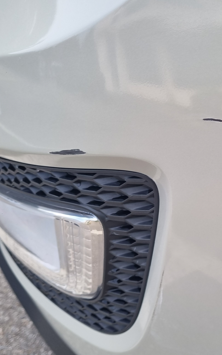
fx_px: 416
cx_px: 222
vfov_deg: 46.1
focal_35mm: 43
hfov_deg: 28.1
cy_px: 196
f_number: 1.8
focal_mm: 5.4
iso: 50
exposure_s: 1/416
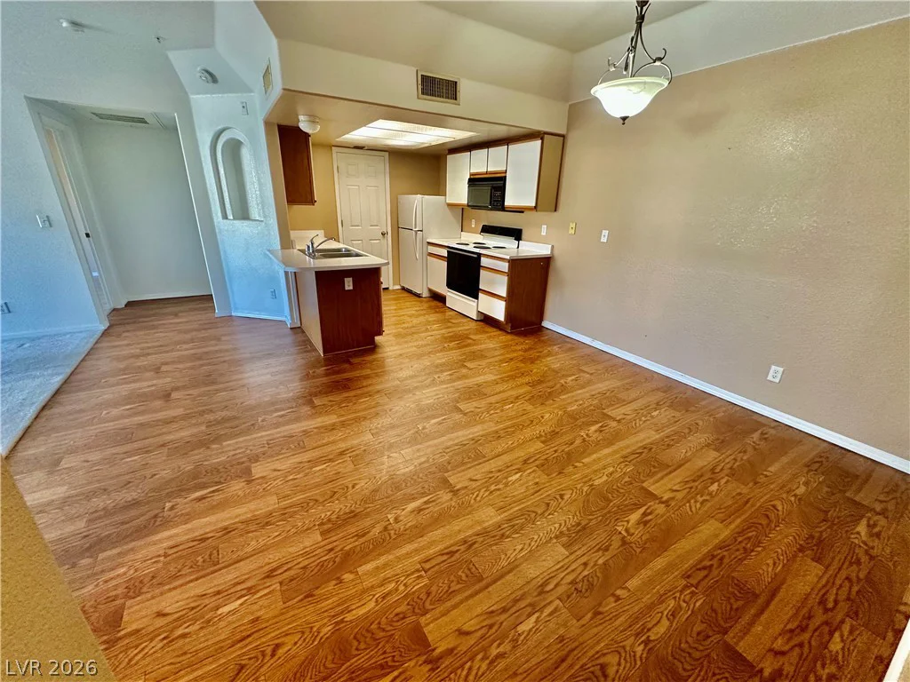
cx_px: 455
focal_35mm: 14
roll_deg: -1.7
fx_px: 368
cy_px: 341
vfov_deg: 85.7
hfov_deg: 102.1
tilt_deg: -20.7
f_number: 2.2
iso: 250
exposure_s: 1/60
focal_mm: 2.22
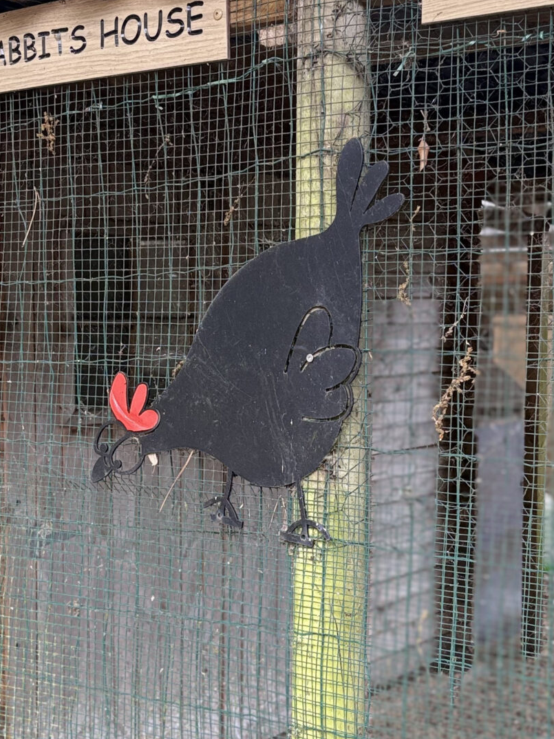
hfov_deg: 23.6
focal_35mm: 62
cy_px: 376
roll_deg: +0.3
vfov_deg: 31.2
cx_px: 301
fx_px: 1324
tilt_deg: -3.2
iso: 100
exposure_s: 1/232
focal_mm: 5.96
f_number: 1.6
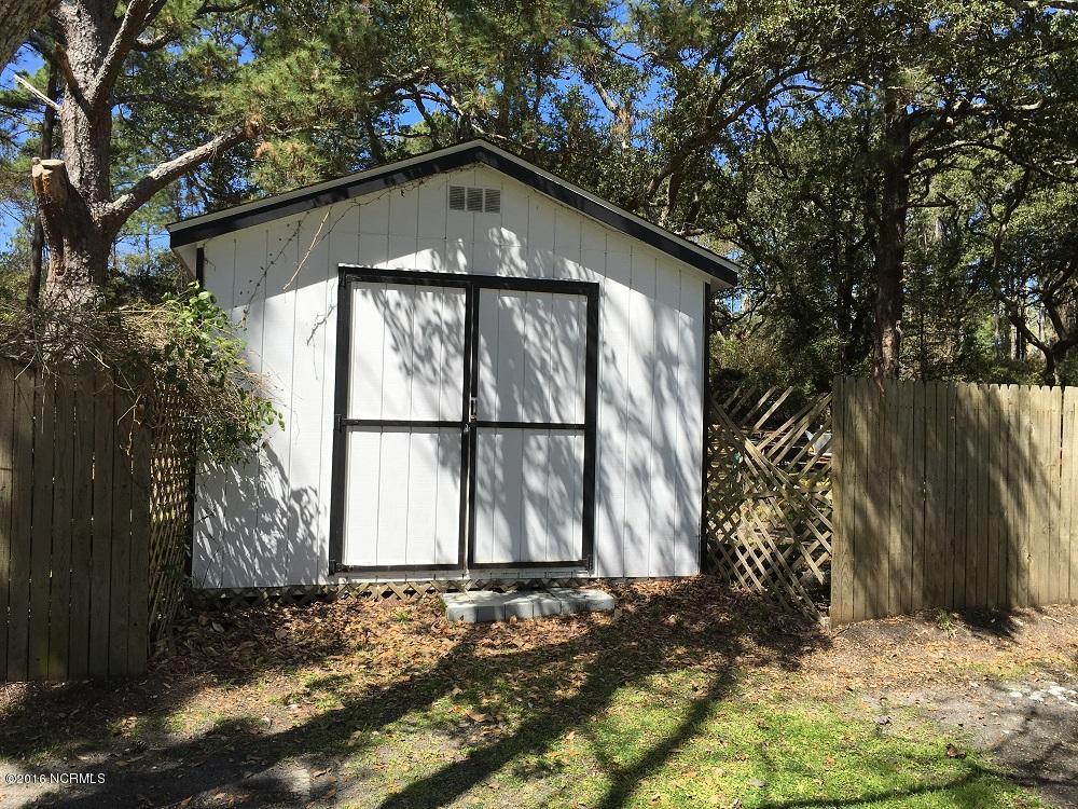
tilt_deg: +0.7
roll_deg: -0.4
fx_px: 903
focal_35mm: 29
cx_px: 539
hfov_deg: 61.7
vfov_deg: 48.2
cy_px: 404
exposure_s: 1/1099
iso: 25
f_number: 2.2
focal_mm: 4.15
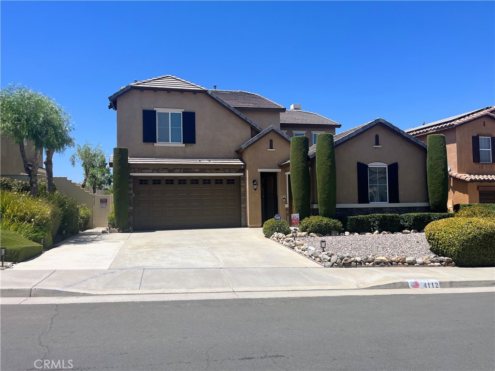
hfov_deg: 67.3
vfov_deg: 53.1
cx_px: 248
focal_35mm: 26
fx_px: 372
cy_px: 186
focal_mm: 5.1
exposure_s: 1/3876
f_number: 1.6
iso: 50
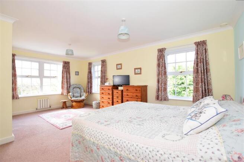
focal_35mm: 15
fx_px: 102
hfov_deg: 100.4
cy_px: 81
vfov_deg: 77.3
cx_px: 122
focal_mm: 10
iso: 400
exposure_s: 1/50
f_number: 5.6
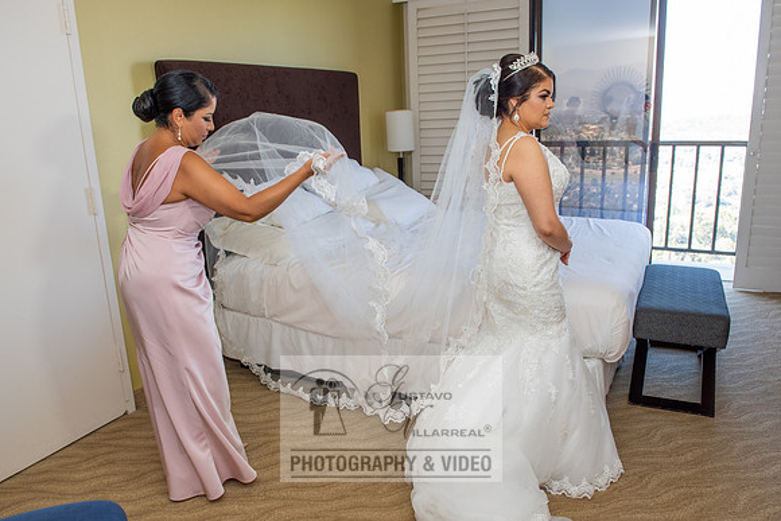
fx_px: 589
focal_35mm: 27
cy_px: 275
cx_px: 389
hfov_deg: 67.1
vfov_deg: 47.7
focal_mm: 24
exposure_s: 1/125
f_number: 5.6
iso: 640
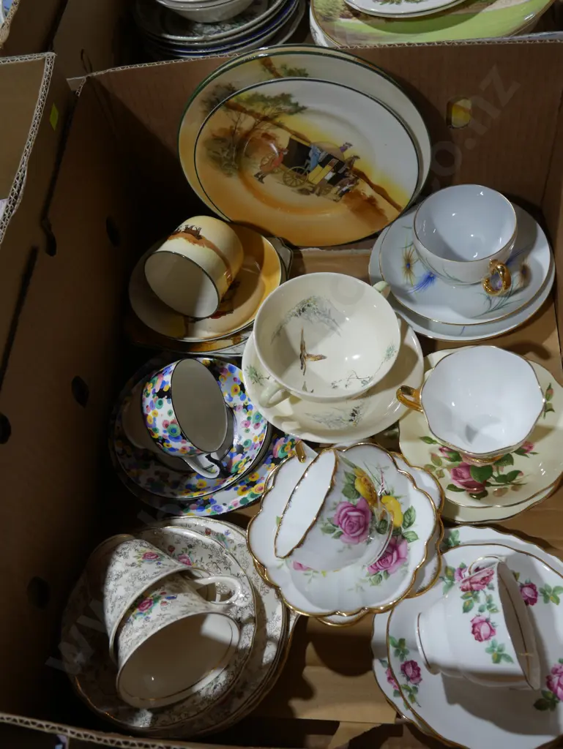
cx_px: 282
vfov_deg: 51.3
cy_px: 374
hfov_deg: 39.7
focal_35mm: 36
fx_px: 780
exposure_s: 1/80
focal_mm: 18
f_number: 4
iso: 200
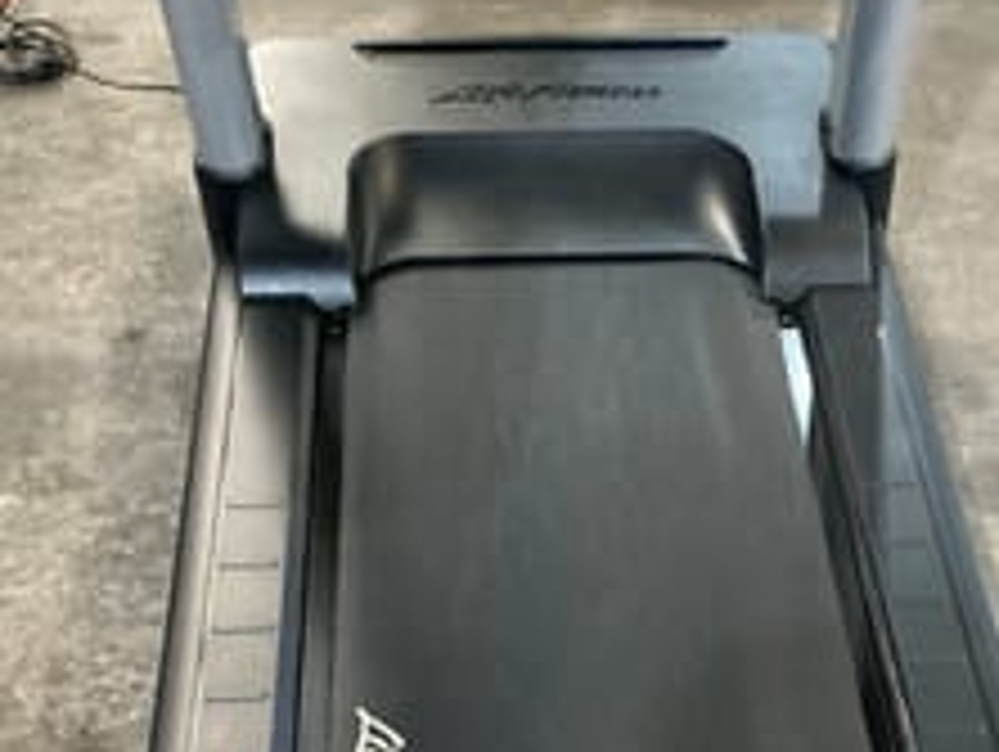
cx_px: 756
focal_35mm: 63
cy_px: 750
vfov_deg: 22.4
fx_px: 1820
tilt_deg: -46.4
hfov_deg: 30.2
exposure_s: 1/50
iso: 250
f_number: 1.8
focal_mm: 3
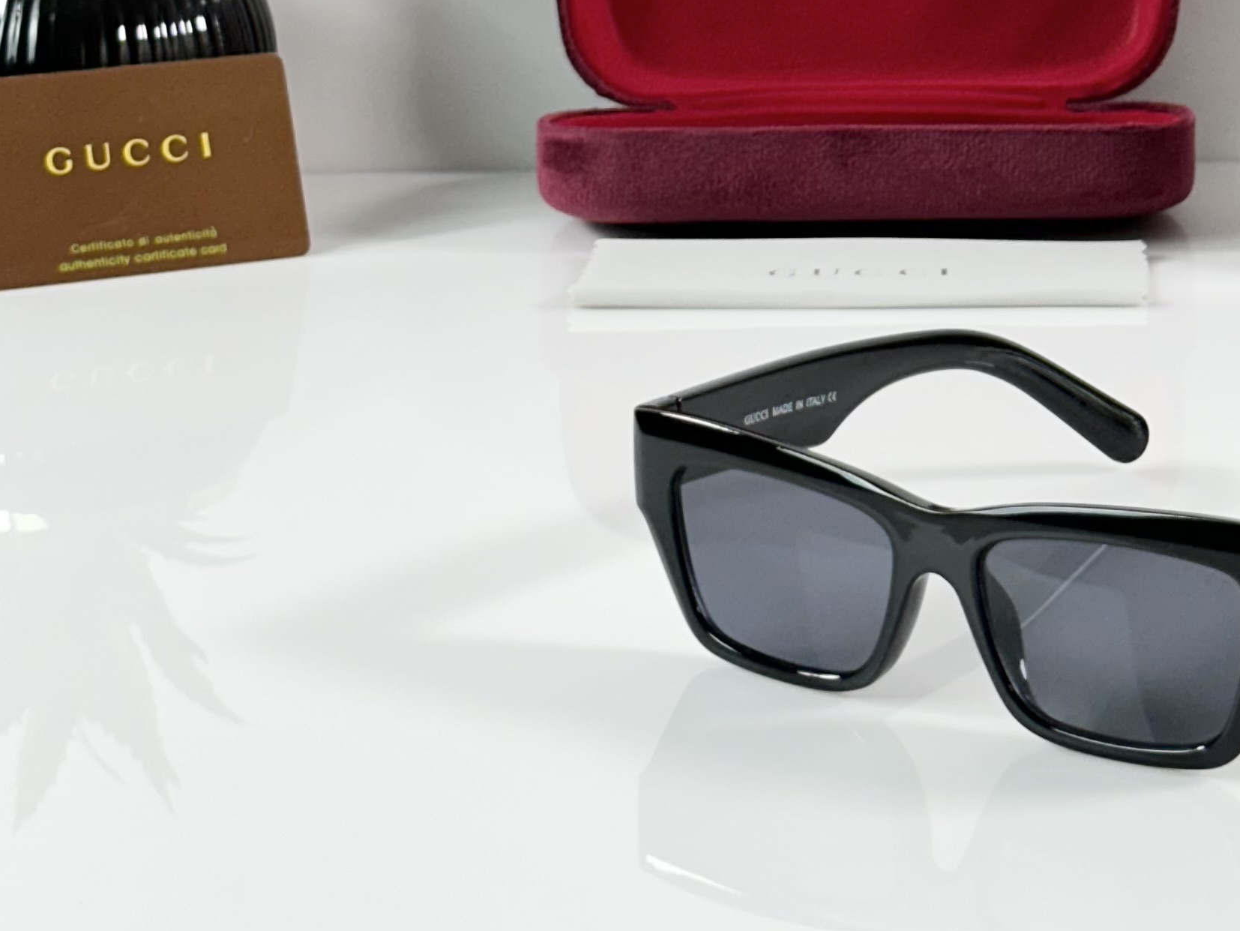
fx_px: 4192
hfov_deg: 16.7
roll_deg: +0.0
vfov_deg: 12.2
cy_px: -362
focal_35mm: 117
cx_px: 1024
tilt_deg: -5.3
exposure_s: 1/100
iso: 80
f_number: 1.78
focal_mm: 6.86
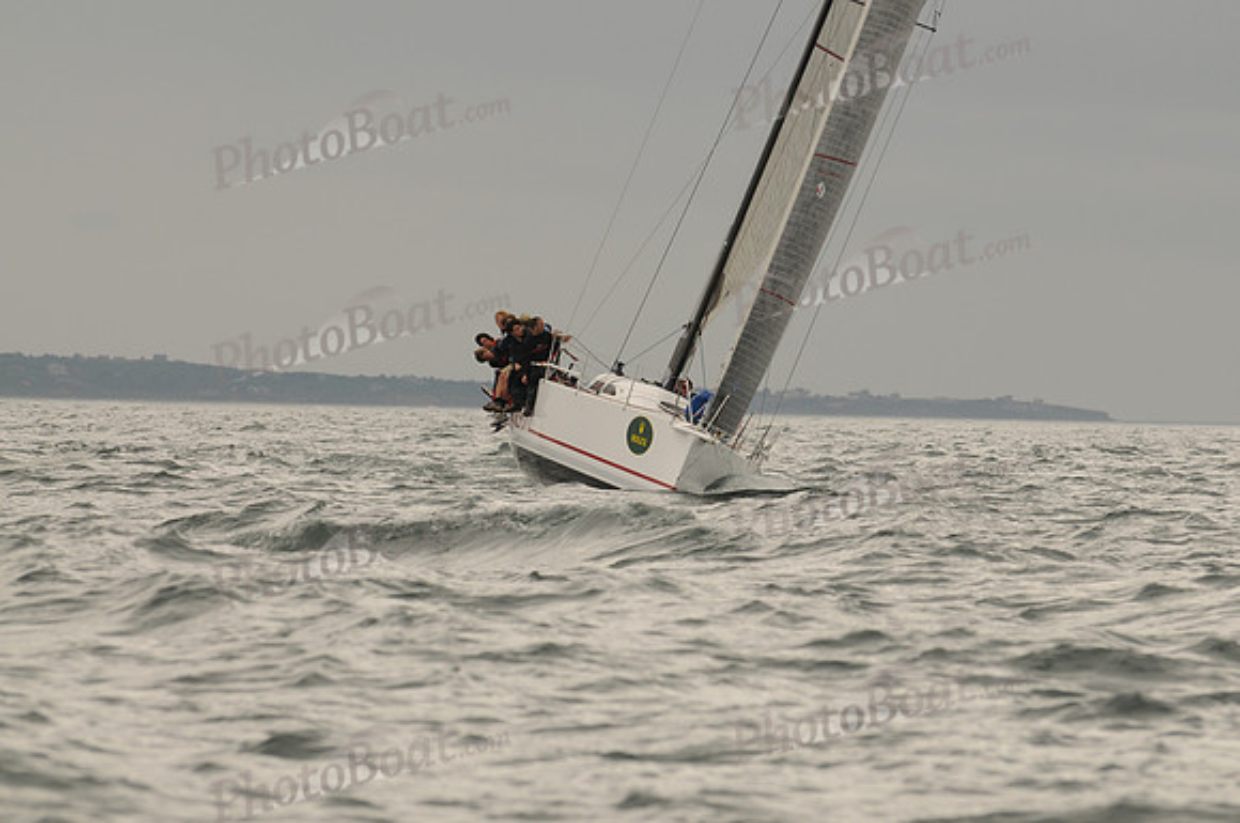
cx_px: 620
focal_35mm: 300
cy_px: 412
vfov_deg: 4.6
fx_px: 10319
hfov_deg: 6.9
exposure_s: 1/640
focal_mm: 200
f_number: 6.3
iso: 200
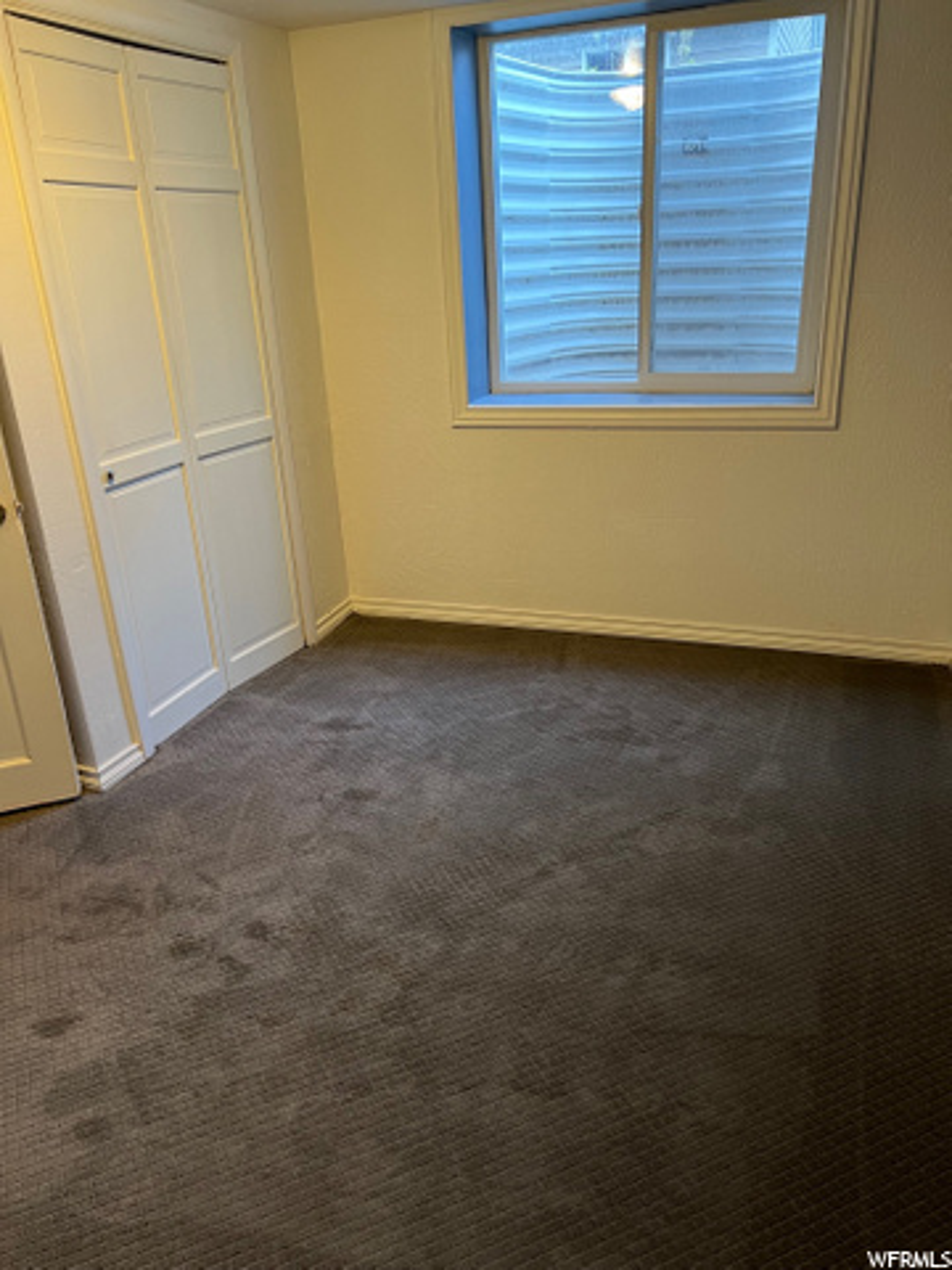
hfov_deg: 53.1
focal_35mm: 26
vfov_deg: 67.3
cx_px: 476
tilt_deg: -23.9
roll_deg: +2.7
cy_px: 635
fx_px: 953
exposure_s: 1/60
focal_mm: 5.7
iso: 125
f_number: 1.5
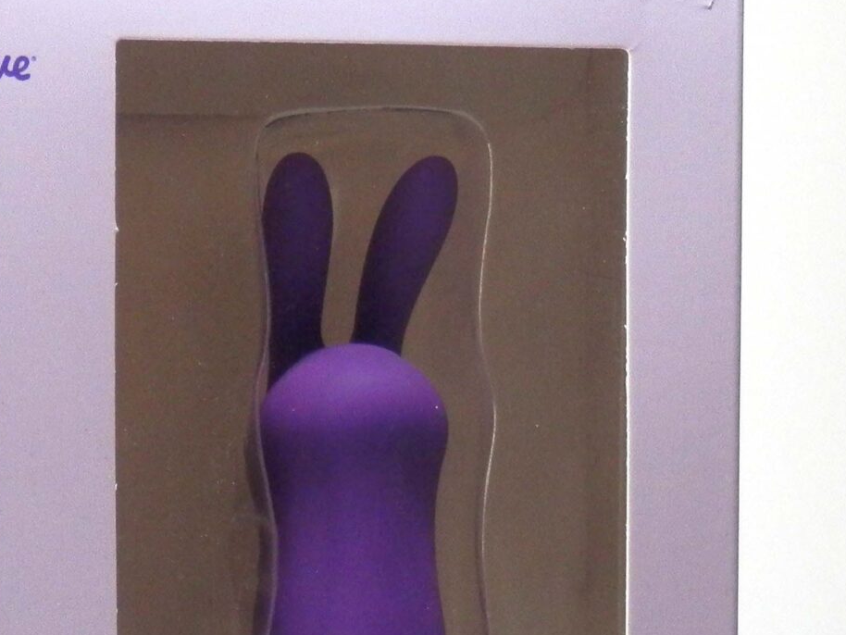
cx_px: 282
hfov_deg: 17.5
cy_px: 626
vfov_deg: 13.1
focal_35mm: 112
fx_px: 2738
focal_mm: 7.3
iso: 160
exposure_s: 1/80
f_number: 3.7
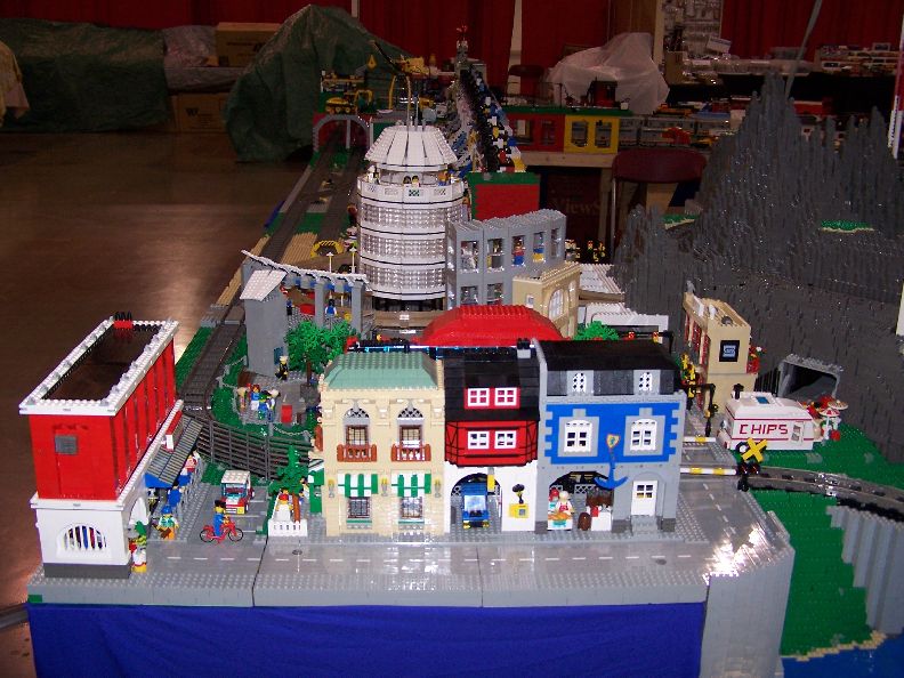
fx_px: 992
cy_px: 339
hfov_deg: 49.0
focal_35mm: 38
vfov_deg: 37.7
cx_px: 452
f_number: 2.8
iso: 140
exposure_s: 1/60
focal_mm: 6.3
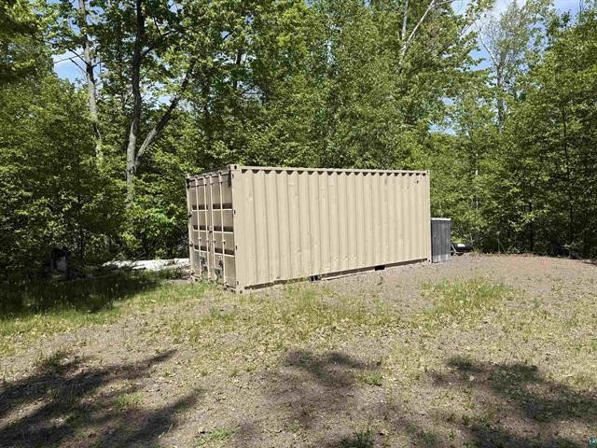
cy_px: 224
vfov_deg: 56.8
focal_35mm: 24
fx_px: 414
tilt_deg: -2.7
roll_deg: +0.6
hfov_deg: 71.6
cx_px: 298
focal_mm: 6.76
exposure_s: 1/3425
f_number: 1.78
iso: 80
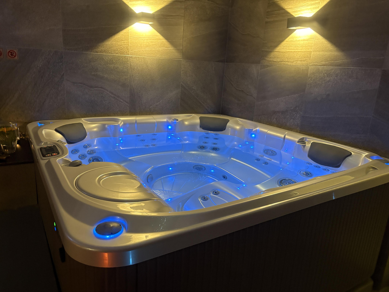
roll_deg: -2.7
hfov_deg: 67.3
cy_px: 146
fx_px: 292
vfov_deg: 53.1
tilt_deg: -15.1
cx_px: 194
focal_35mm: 26
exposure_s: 1/33
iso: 640
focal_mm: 5.96
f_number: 1.6
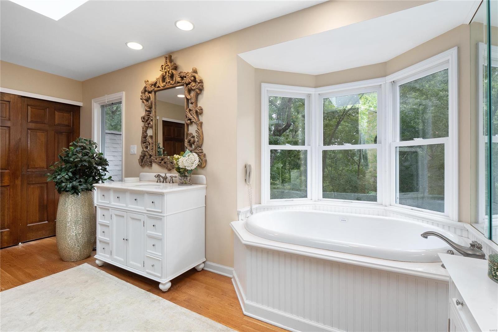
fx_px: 221
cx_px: 249
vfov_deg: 73.7
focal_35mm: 16
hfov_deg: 96.7
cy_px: 166
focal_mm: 8
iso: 400
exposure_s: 1/6
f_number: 8
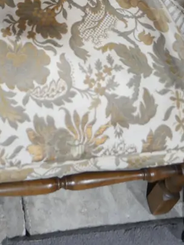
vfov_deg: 23.5
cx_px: 39
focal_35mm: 76
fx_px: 538
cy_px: -46
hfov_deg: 19.2
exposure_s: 1/60
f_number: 3.6
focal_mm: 15
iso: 500
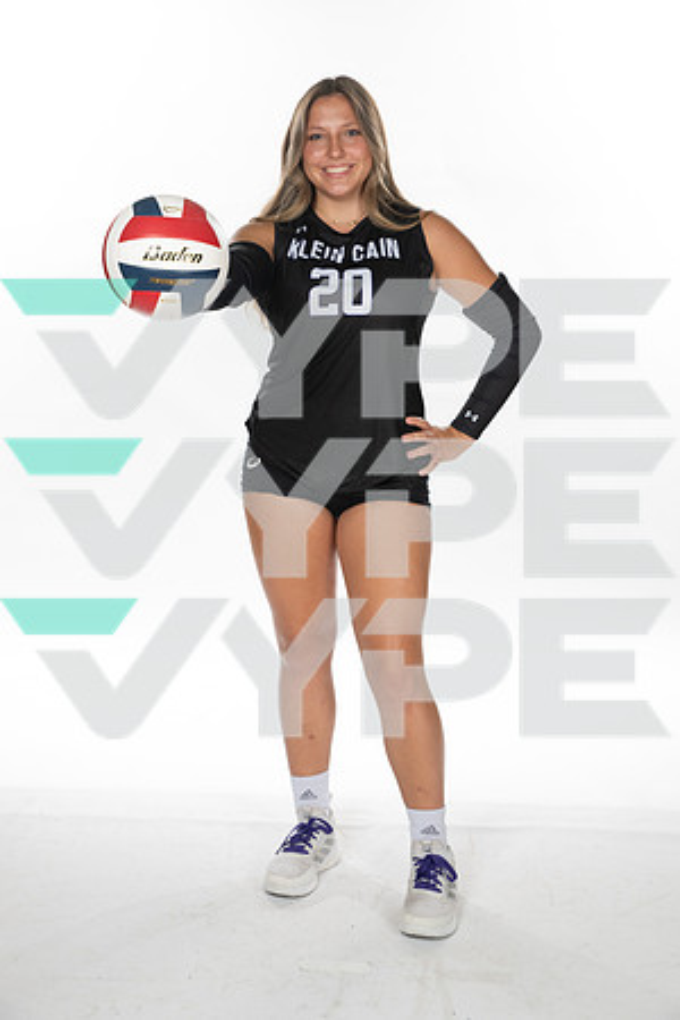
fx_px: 1587
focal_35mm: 56
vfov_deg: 35.6
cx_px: 340
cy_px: 510
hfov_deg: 24.2
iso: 800
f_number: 7.1
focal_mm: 56
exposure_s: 1/320
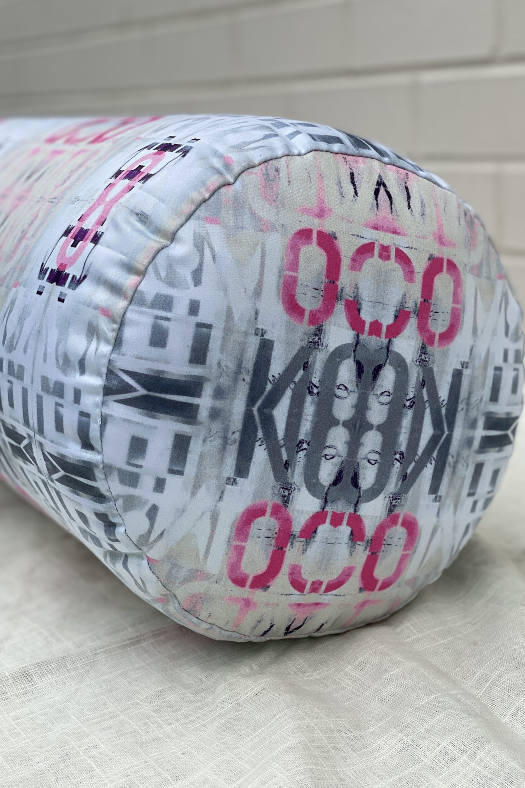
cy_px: 388
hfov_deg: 24.6
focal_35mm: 55
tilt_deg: -13.8
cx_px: 277
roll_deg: +3.0
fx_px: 1203
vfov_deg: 36.2
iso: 20
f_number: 2
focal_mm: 6
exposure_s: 1/318
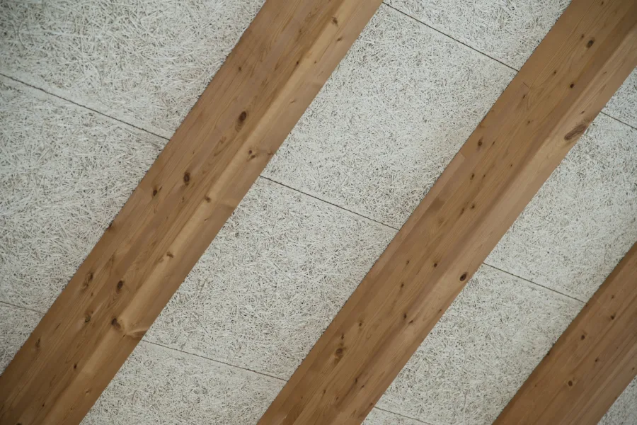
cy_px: 212
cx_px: 318
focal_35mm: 120
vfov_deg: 11.4
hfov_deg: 17.1
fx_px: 2123
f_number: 5
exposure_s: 1/125
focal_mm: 120
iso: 640
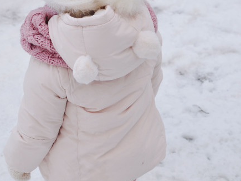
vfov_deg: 14.0
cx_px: 100
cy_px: 86
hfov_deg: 18.5
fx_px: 738
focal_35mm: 106
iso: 400
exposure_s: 1/125
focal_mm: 40
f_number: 5.6
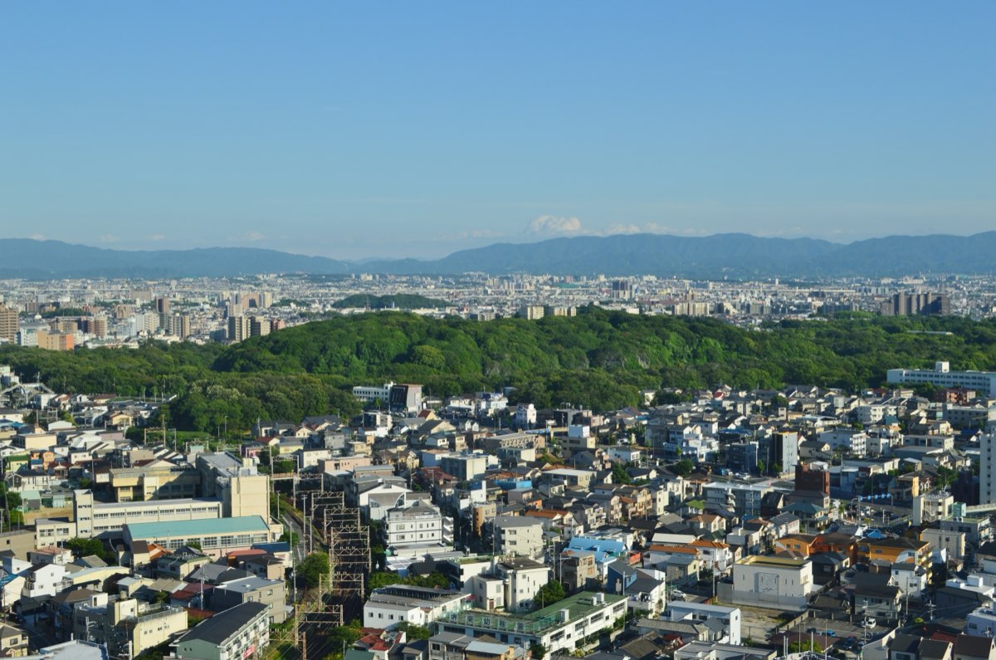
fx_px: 1325
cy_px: 330
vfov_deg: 28.0
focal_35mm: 48
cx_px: 498
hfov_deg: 41.2
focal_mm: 32
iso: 100
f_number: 8
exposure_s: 1/250
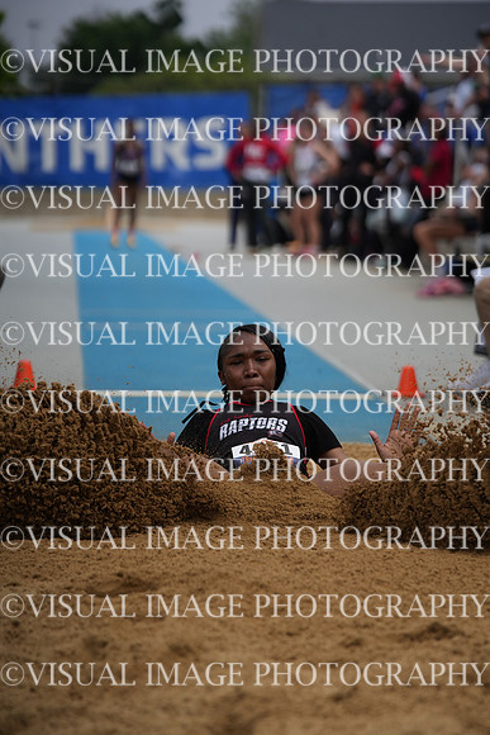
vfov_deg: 11.8
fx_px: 3550
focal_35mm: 174
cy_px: 368
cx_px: 245
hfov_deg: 7.9
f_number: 4
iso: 400
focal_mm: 174
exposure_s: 1/8000
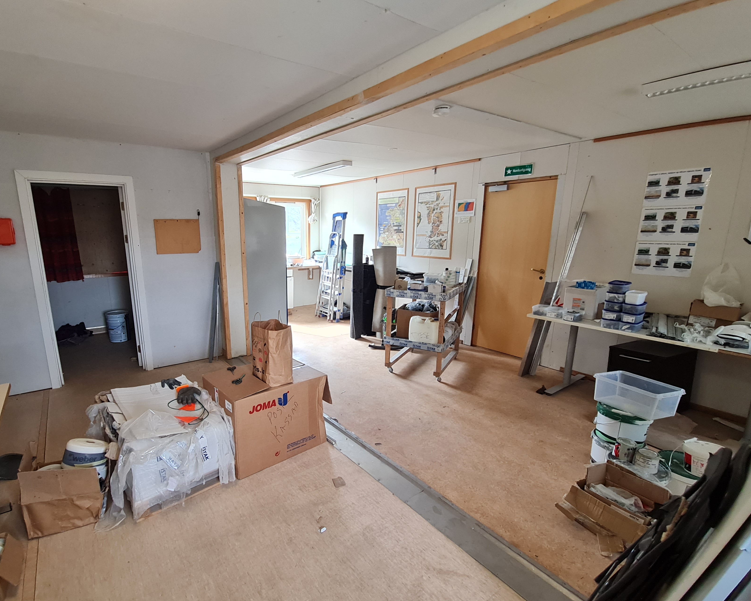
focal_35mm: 16
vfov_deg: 80.4
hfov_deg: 92.2
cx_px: 310
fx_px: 356
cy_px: 309
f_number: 2.2
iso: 125
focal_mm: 1.74
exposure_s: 1/50
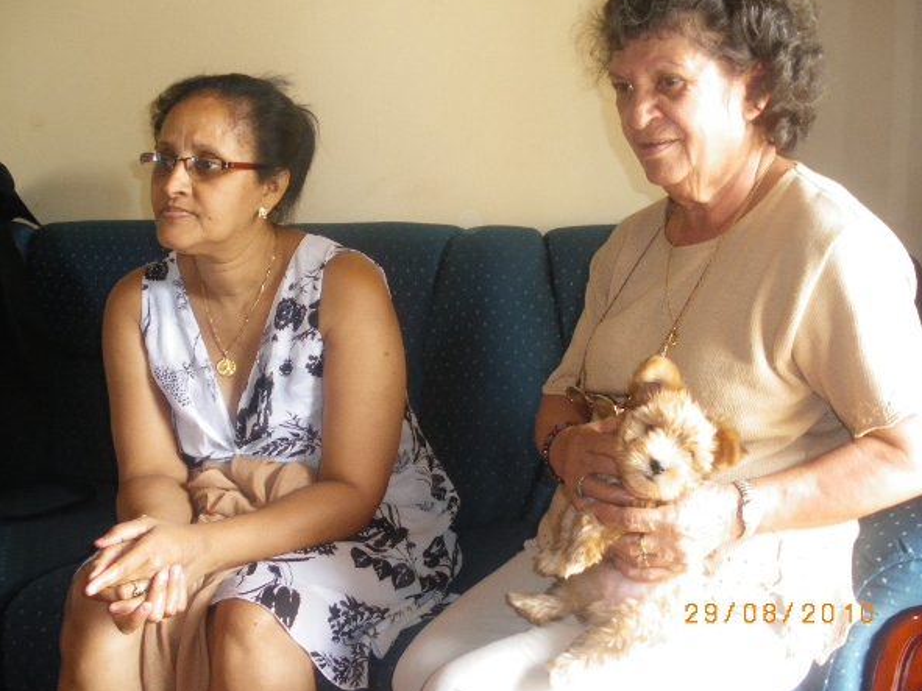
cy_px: 324
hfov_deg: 47.9
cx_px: 473
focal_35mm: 39
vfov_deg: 36.8
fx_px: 1039
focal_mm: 6.3
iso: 320
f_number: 3.5
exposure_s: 1/50
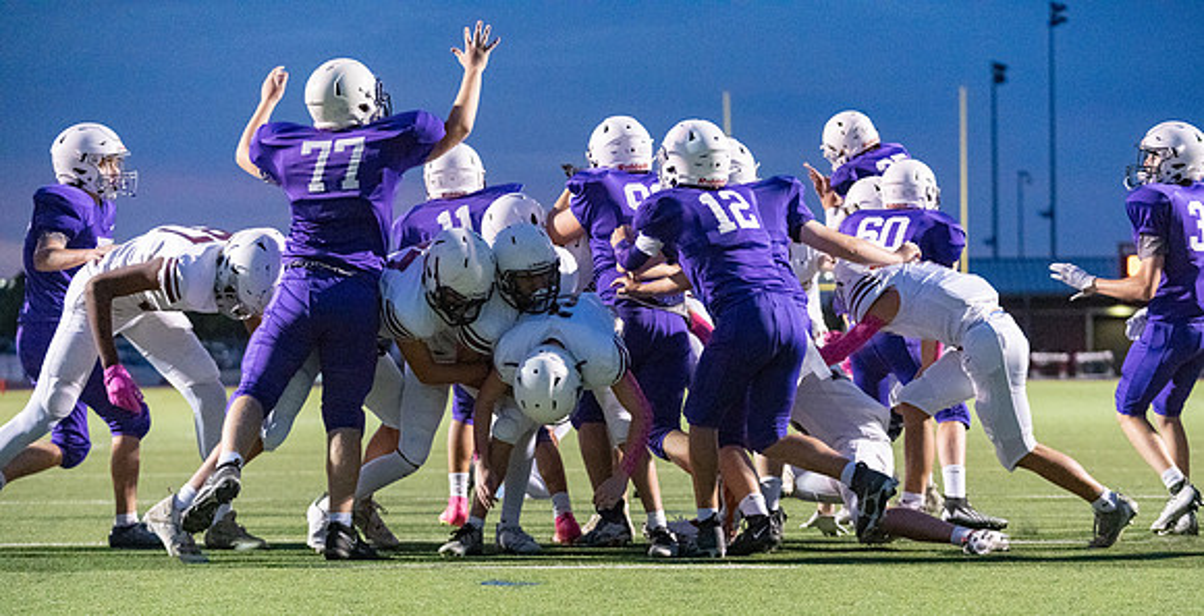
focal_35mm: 110
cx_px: 646
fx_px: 3443
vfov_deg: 10.2
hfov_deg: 19.8
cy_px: 430
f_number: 2.8
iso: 12800
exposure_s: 1/1250
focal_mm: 96
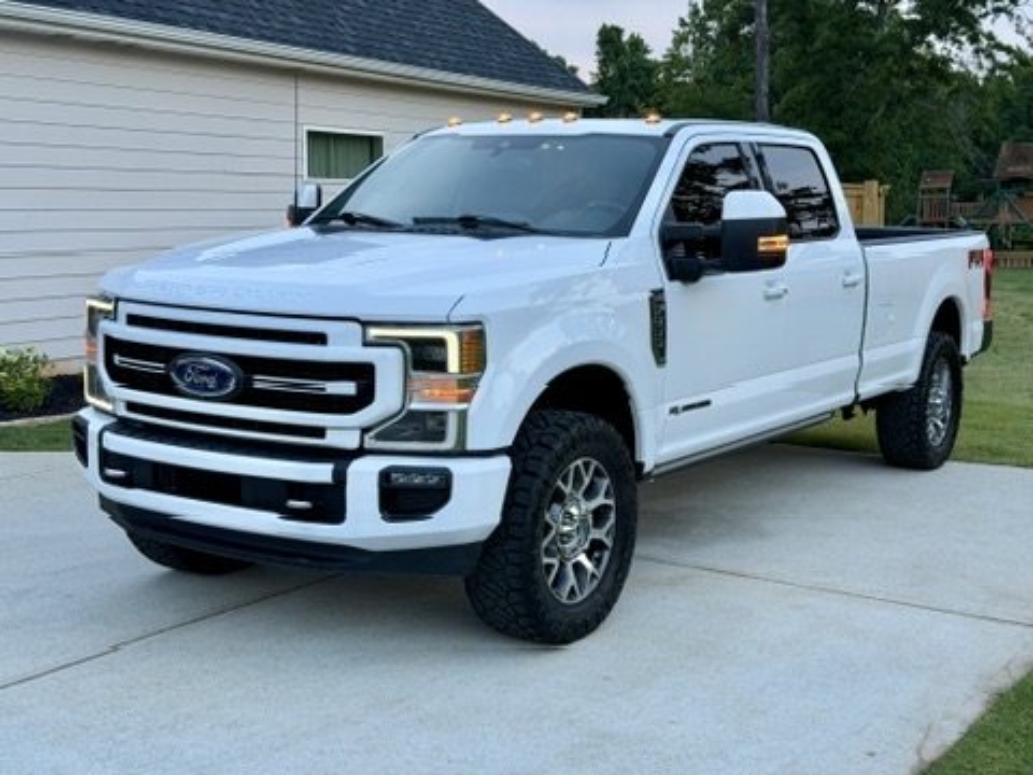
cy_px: 388
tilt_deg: -9.3
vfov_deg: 30.3
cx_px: 516
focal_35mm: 48
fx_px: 1432
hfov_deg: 39.7
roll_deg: +0.4
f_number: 1.78
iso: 100
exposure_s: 1/121
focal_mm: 6.76
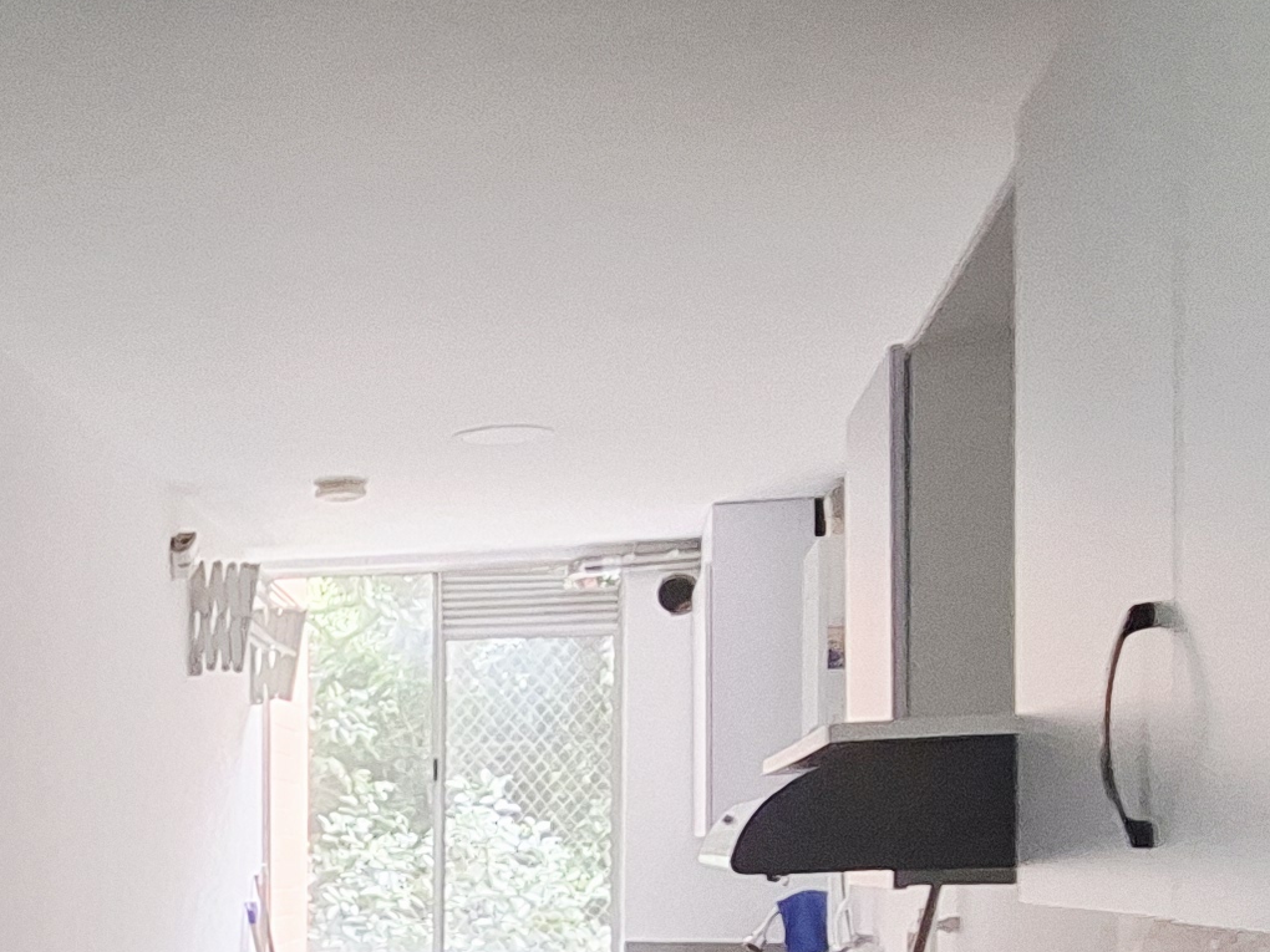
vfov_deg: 27.1
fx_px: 1871
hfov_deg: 33.3
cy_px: 933
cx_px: -83
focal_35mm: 51
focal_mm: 1.74
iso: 320
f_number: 2.2
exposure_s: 1/20
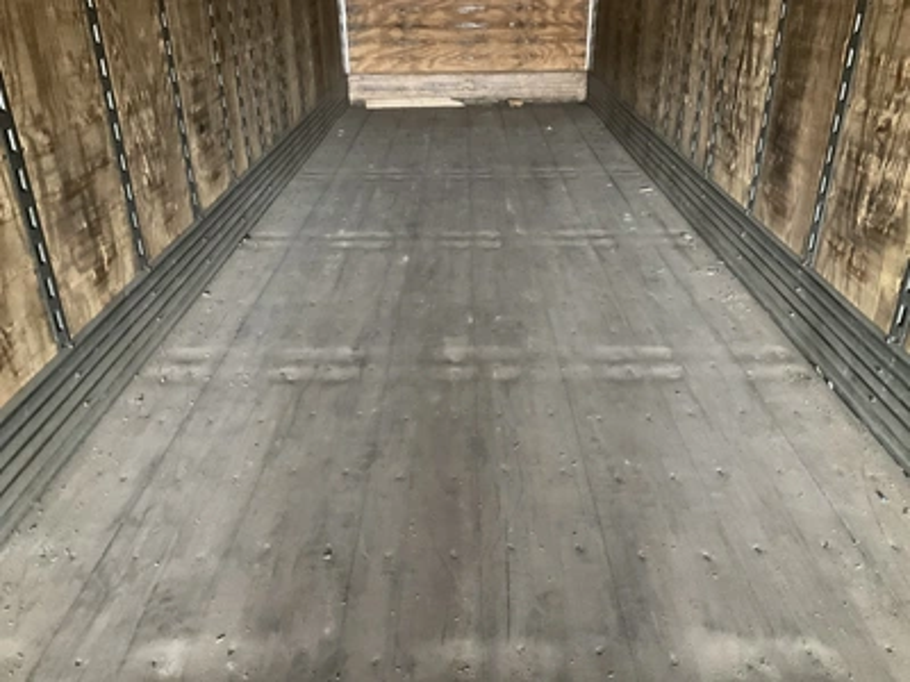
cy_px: 341
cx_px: 455
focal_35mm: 29
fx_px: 762
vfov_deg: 48.2
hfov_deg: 61.7
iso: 500
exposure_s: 1/30
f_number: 1.8
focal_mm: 3
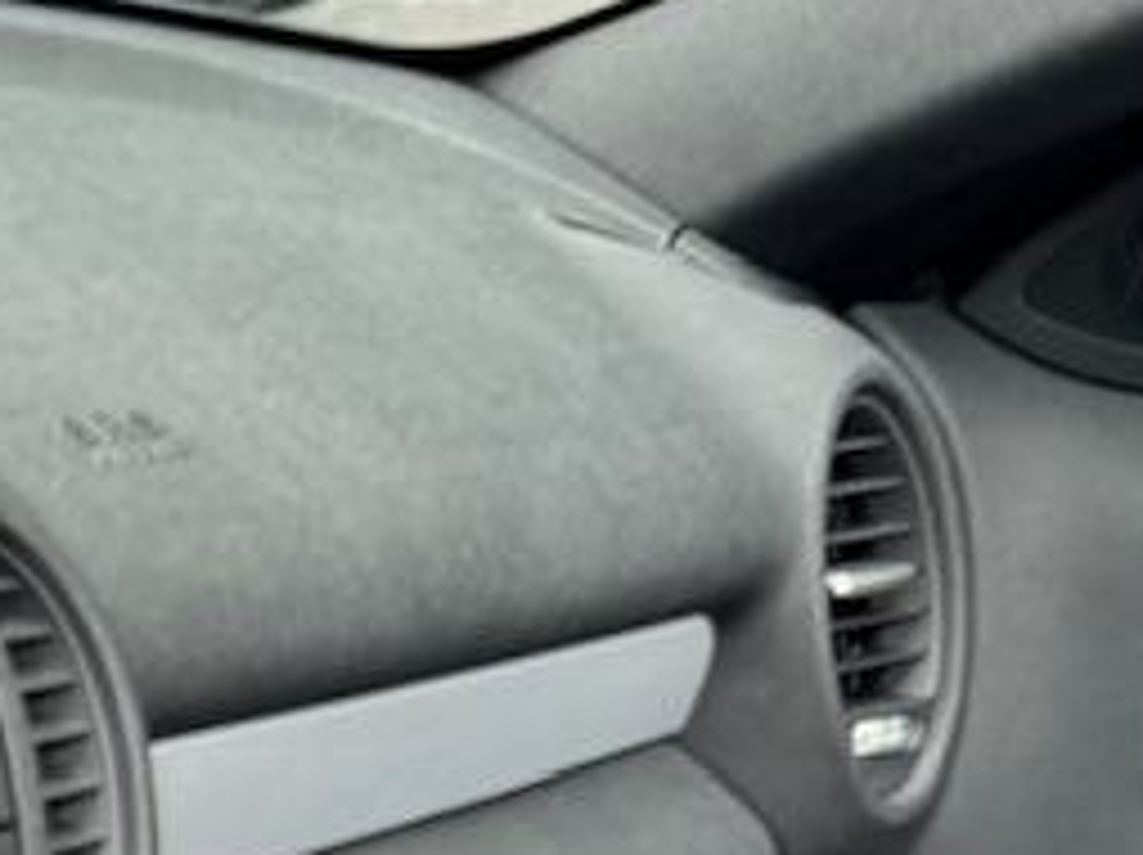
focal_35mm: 121
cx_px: -1395
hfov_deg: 13.2
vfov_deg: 10.7
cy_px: 1922
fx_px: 3992
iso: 64
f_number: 1.78
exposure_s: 1/121
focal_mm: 6.76
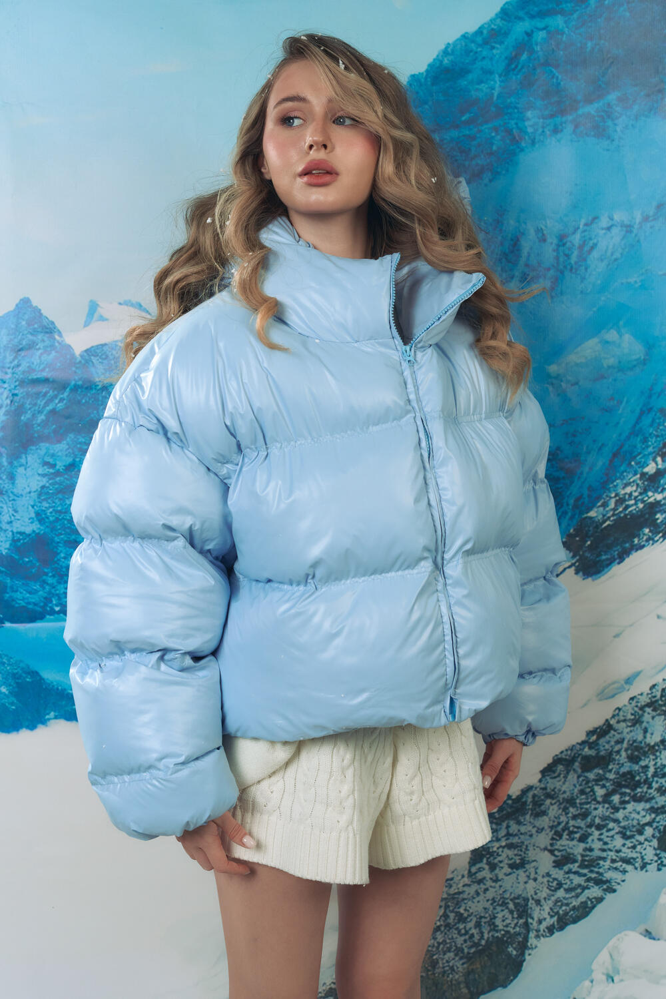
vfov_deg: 39.6
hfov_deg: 27.0
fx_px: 1387
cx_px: 333
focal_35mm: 50
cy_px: 500
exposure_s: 1/160
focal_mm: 50
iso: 1250
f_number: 5.6
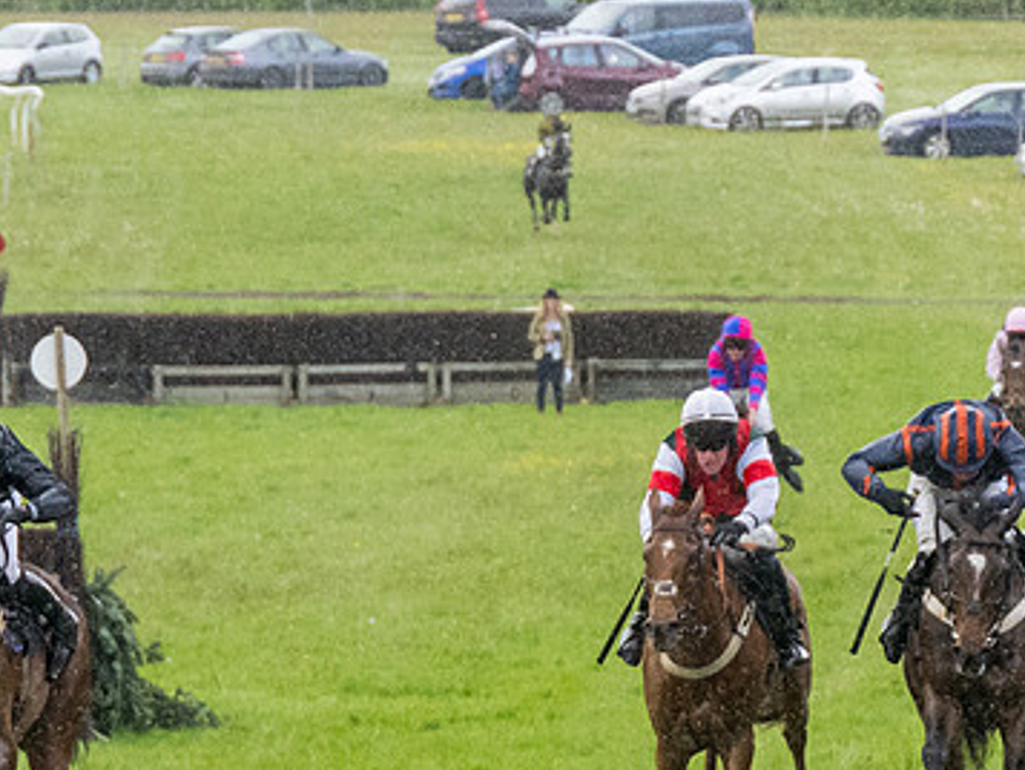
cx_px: -55
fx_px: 12381
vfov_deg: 3.6
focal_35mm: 418
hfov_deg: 4.7
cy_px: 837
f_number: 4
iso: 2000
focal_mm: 98
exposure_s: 1/1250
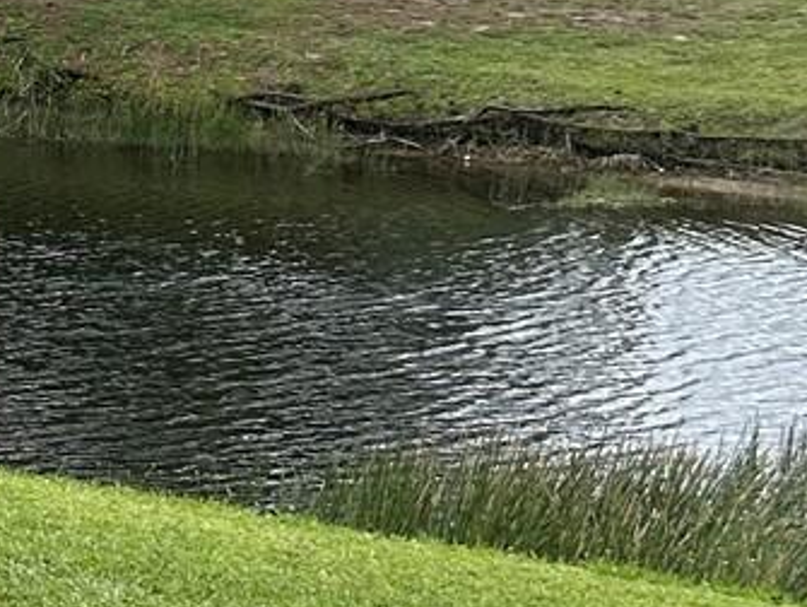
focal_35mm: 124
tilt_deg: -3.5
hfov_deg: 14.0
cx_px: -687
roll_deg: -0.4
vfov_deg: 11.8
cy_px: -55
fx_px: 2894
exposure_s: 1/2404
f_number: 1.5
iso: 50
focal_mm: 5.7
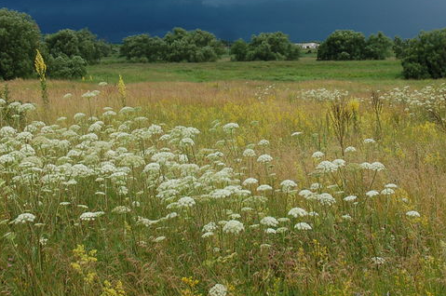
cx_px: 218
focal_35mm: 62
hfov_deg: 32.4
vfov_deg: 21.3
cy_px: 26
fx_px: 767
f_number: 4.5
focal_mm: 22
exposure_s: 1/80
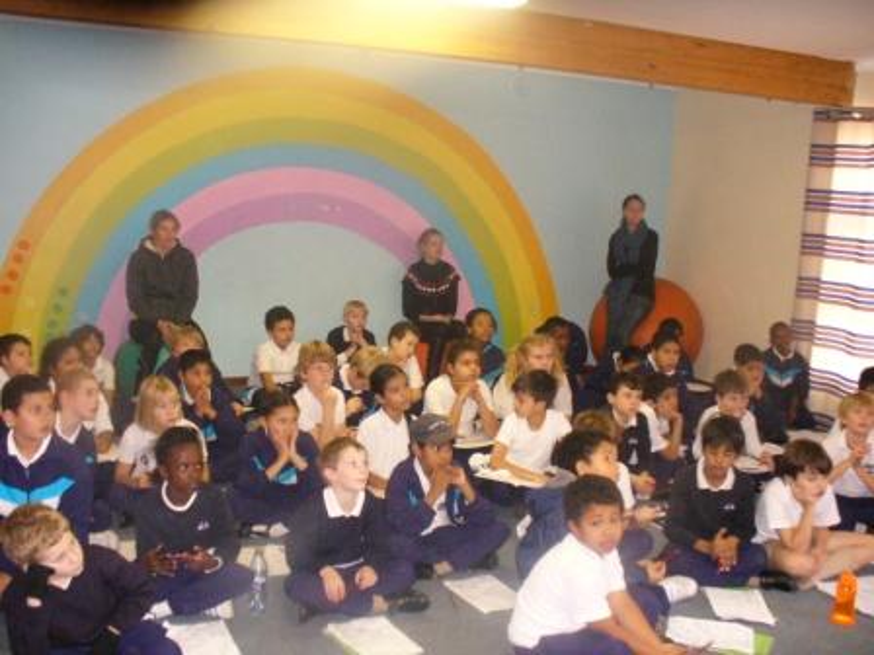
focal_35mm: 37
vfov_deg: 38.7
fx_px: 934
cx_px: 437
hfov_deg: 50.1
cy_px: 328
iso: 400
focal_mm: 6.1
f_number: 2.8
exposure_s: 1/60
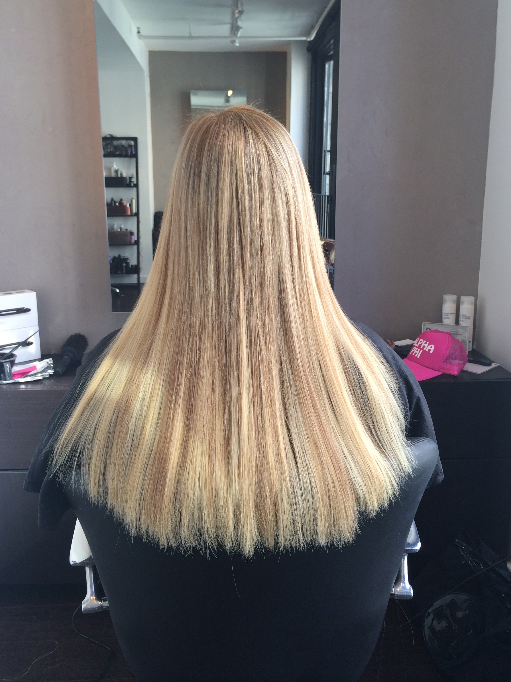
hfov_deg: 44.1
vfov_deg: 56.8
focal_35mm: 32
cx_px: 244
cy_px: 323
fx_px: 630
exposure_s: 1/120
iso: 50
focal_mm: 4.12
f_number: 2.2
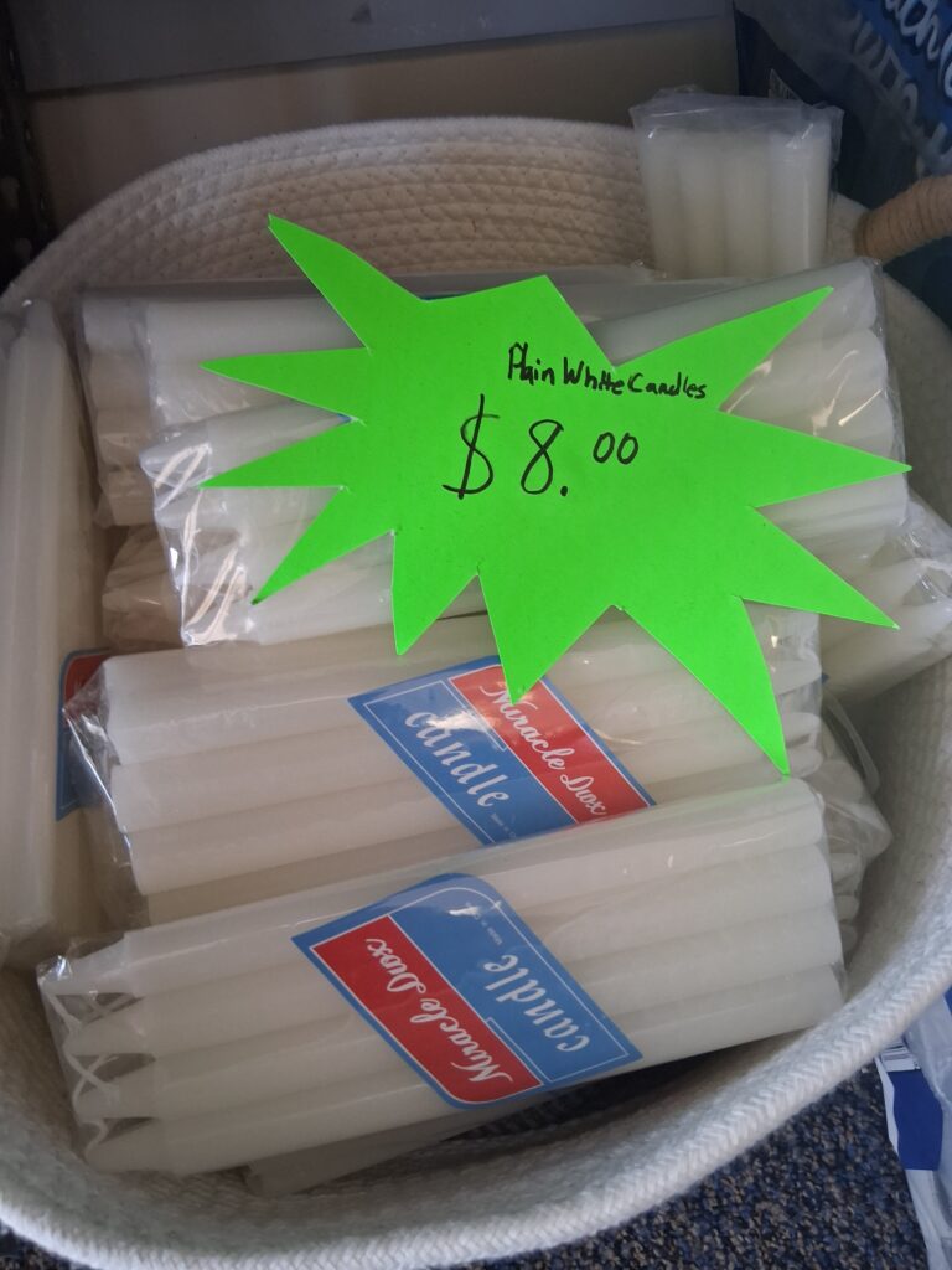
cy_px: 635
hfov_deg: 53.1
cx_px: 476
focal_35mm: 26
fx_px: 953
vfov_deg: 67.3
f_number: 1.8
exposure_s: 1/120
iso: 250
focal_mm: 3.98
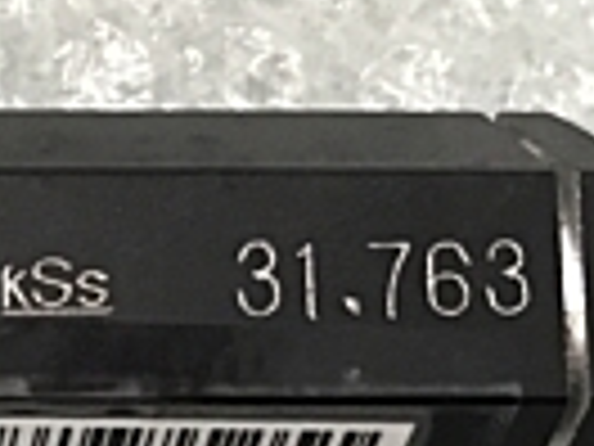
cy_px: 405
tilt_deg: -67.7
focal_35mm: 136
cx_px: -292
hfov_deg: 13.7
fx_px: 2334
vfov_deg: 10.8
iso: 64
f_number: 1.8
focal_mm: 3.99
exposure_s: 1/15
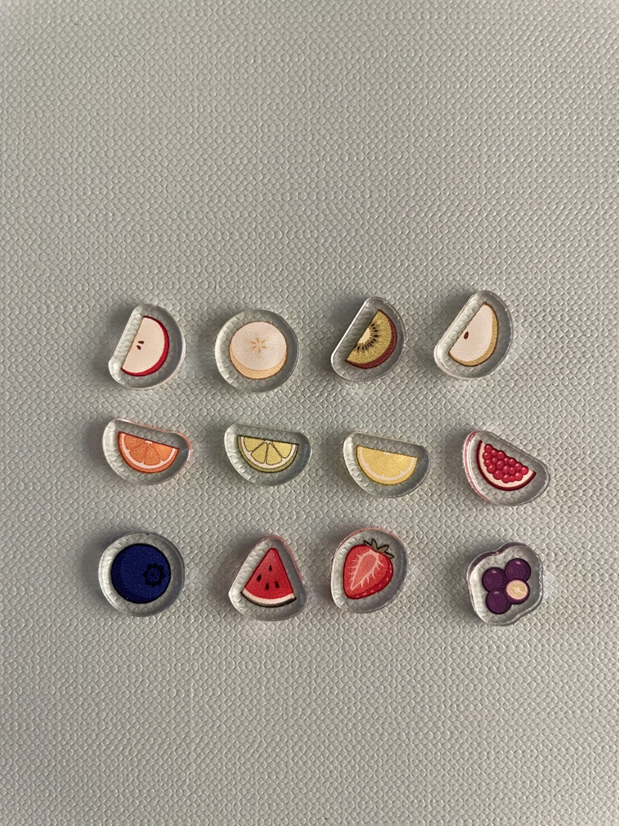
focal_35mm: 26
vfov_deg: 67.3
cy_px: 413
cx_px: 310
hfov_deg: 53.1
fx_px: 620
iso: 160
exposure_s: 1/60
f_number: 1.6
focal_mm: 4.2
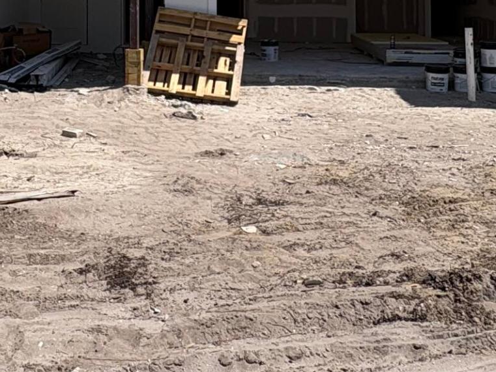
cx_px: 135
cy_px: -42
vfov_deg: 25.4
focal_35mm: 53
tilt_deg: +1.9
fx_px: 760
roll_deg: +0.2
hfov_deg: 35.5
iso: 40
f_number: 2.2
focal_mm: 2.22
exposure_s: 1/2494
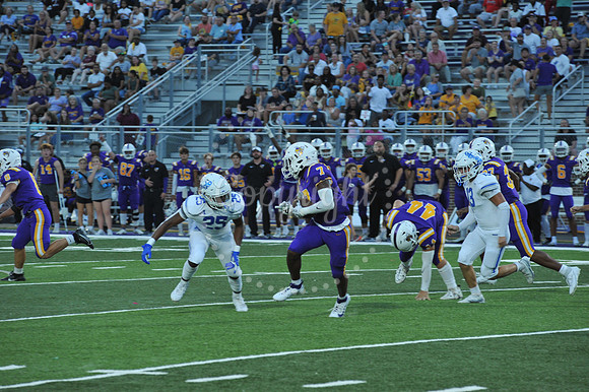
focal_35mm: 200
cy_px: 196
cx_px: 294
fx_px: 3270
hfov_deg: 10.3
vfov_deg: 6.9
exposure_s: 1/400
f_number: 6.3
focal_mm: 200
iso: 1600
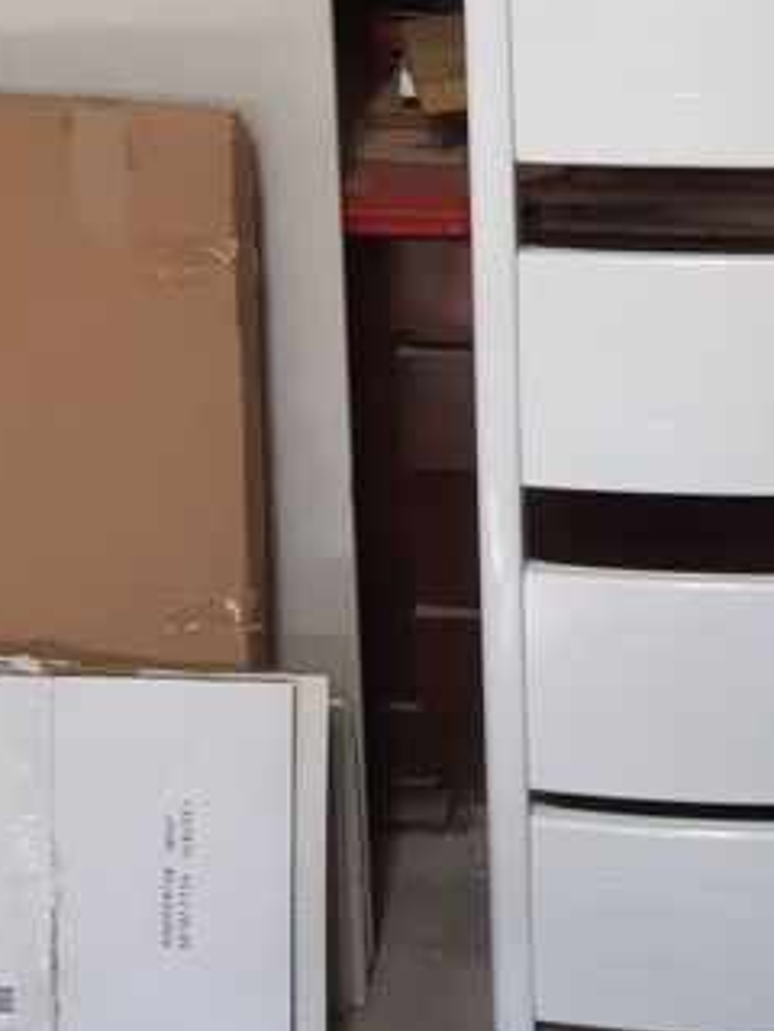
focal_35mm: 52
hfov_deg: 26.7
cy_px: 93
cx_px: 751
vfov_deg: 34.6
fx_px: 1550
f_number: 1.7
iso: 125
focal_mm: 3.92
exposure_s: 1/50
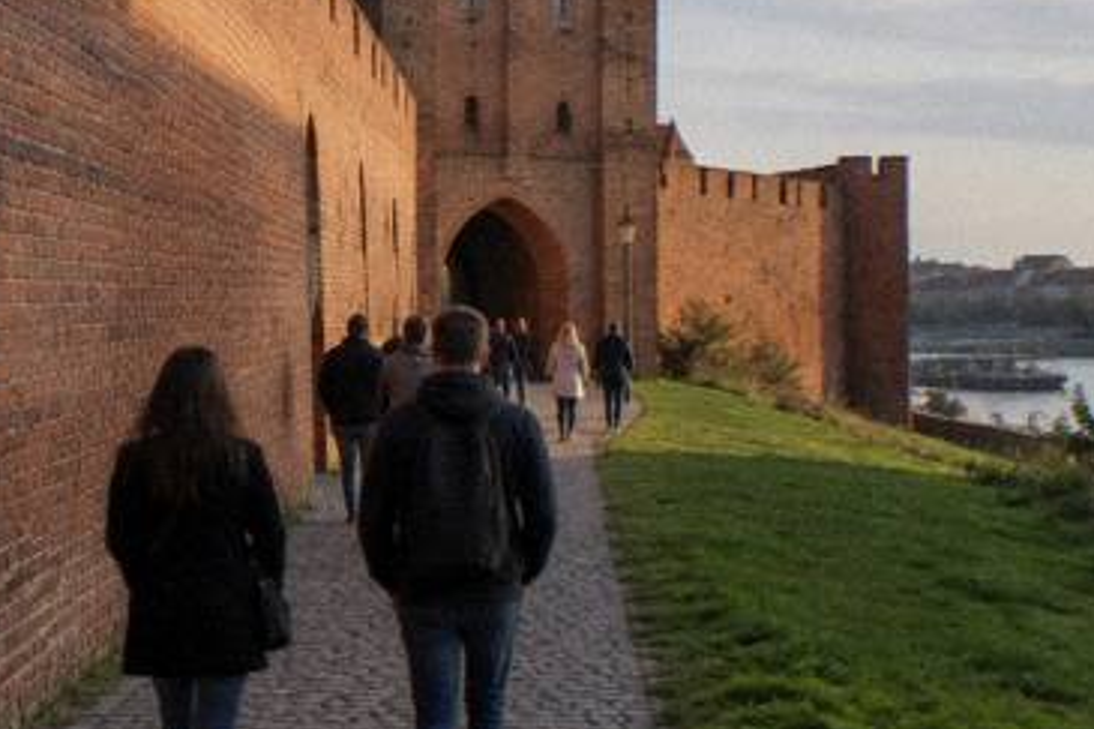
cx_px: 812
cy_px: 270
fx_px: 2400
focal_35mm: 79
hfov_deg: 25.4
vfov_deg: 17.2
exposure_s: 1/320
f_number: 11
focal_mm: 48
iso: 500
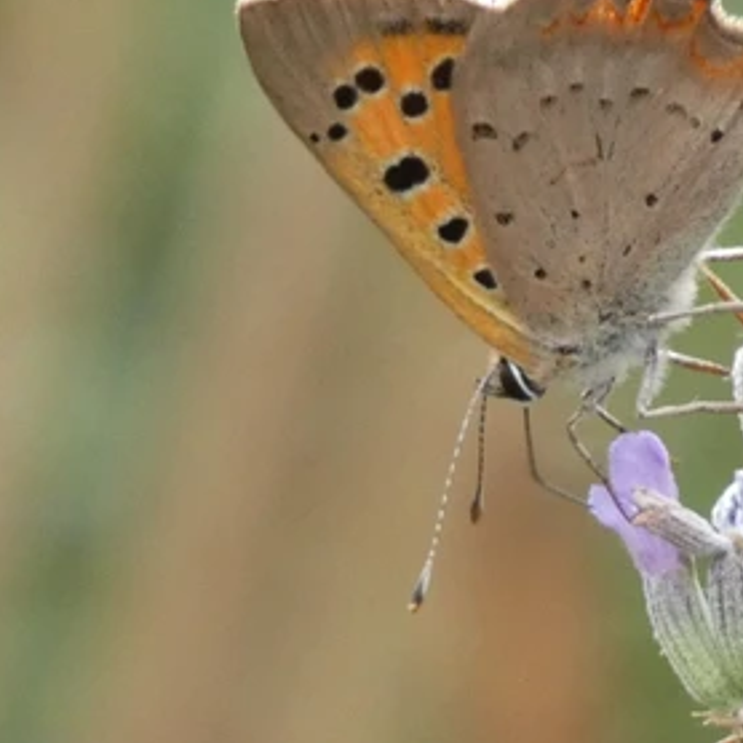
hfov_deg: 1.7
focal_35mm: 1019
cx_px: 850
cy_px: 291
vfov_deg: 1.7
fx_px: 24745
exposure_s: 1/100
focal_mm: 89.5
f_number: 7.1
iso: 400
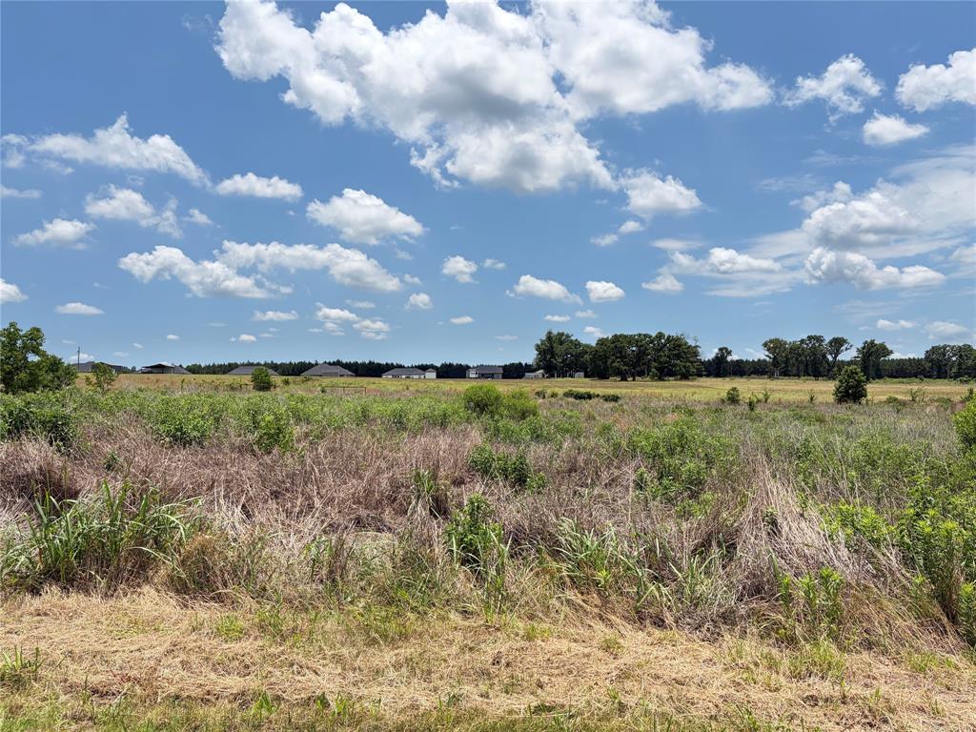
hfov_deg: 67.3
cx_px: 488
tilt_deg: +2.1
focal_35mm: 26
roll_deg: +0.8
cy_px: 366
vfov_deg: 53.1
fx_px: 733
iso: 64
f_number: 1.6
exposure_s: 1/3125
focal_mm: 5.96
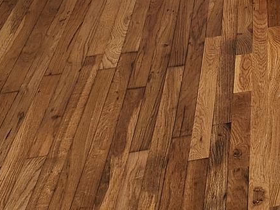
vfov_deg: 12.3
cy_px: -191
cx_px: 532
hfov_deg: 15.3
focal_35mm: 108
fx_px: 874
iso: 64
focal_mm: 6.4
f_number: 1.8
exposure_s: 1/120
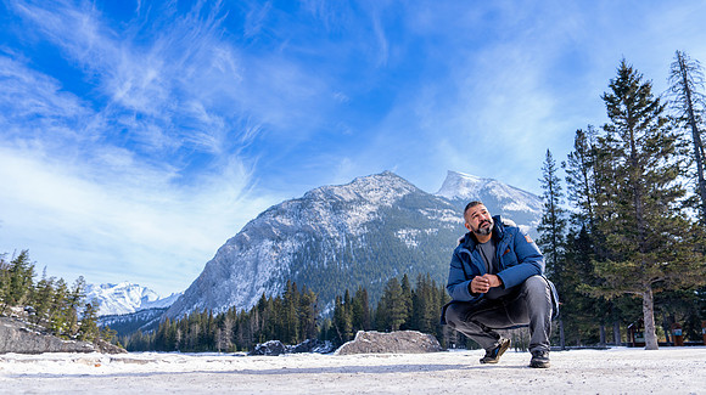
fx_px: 492
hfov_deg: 71.2
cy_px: 246
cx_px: 369
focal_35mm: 26
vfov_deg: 43.5
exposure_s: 1/400
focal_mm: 24
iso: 50
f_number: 3.5
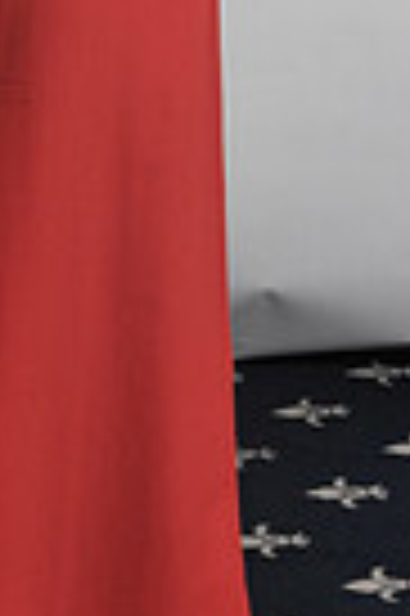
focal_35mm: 178
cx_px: 41
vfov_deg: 11.4
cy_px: -99
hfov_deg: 7.7
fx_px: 3048
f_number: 7.1
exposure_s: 1/160
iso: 1000
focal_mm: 42
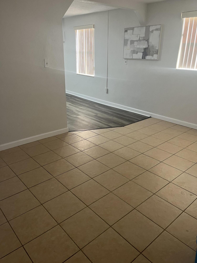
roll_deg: -1.2
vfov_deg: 67.3
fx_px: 197
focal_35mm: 26
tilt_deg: -20.9
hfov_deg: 53.1
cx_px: 98
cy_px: 132
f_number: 1.6
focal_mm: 5.1
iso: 160
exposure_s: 1/60
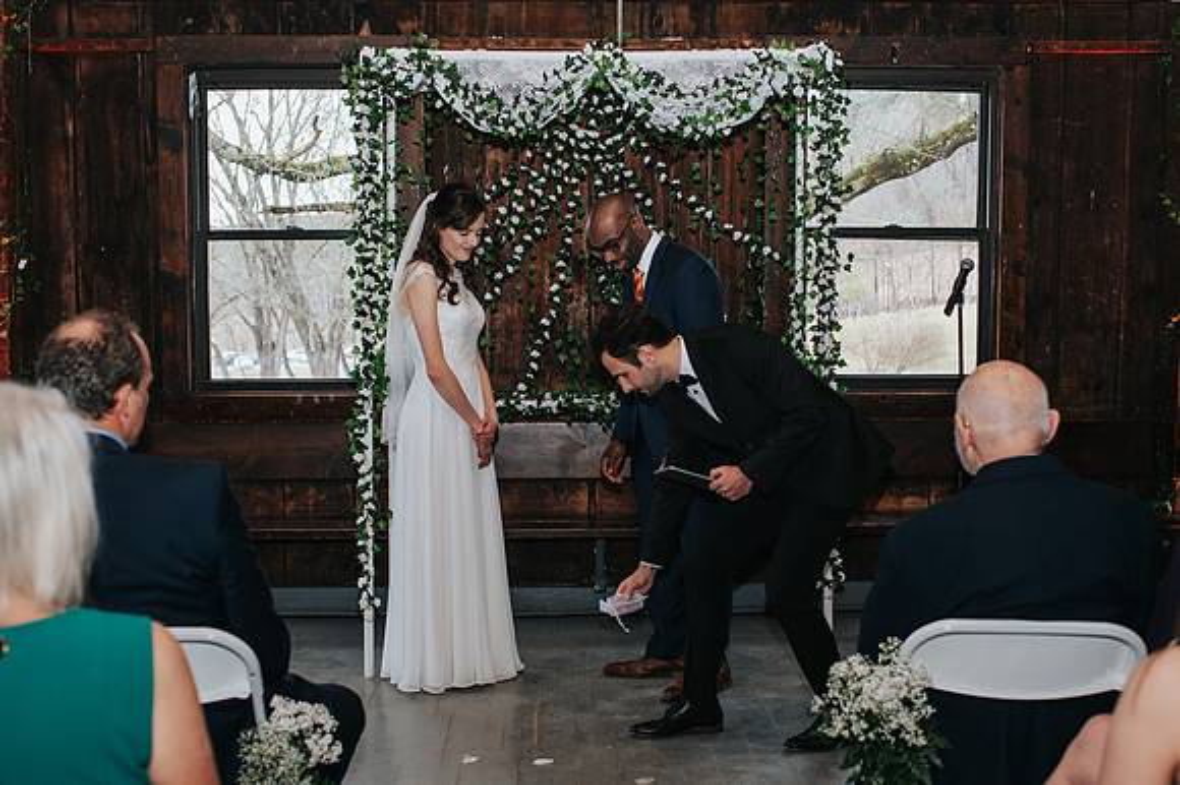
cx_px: 599
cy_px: 452
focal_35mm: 47
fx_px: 1528
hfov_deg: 42.2
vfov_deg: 28.8
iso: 1000
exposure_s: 1/200
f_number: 3.2
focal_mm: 35
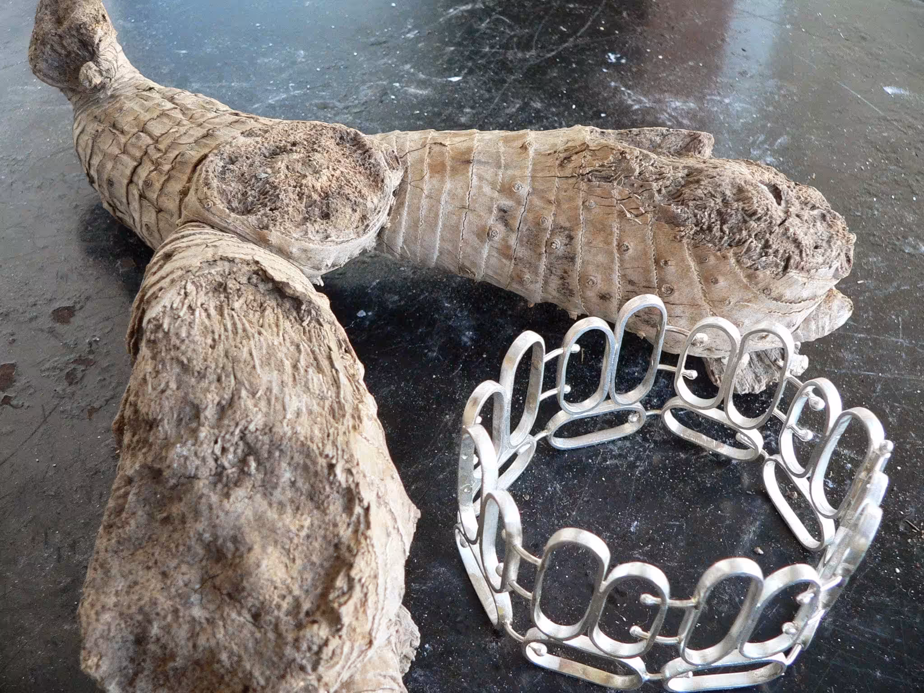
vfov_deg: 39.7
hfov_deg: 51.4
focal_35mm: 36
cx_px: 462
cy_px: 346
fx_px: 961
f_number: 2.8
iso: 200
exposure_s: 1/50
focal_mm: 6
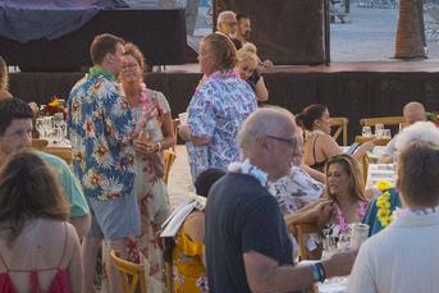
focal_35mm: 189
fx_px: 2306
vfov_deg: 7.2
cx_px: 324
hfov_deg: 10.9
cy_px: -51
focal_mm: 37
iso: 3200
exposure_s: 1/80
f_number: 4
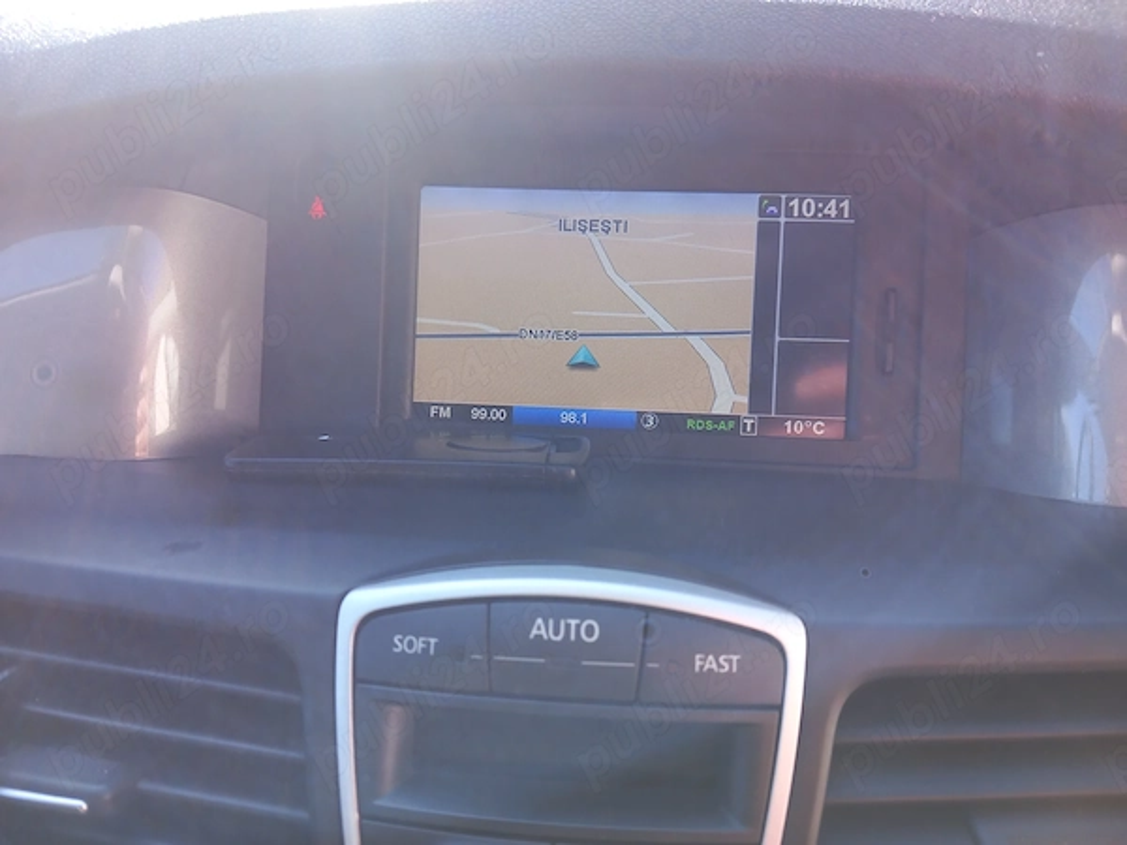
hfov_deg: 65.3
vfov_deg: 51.4
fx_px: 879
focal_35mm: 27
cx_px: 564
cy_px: 422
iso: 25
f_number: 1.8
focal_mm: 4
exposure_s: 1/50
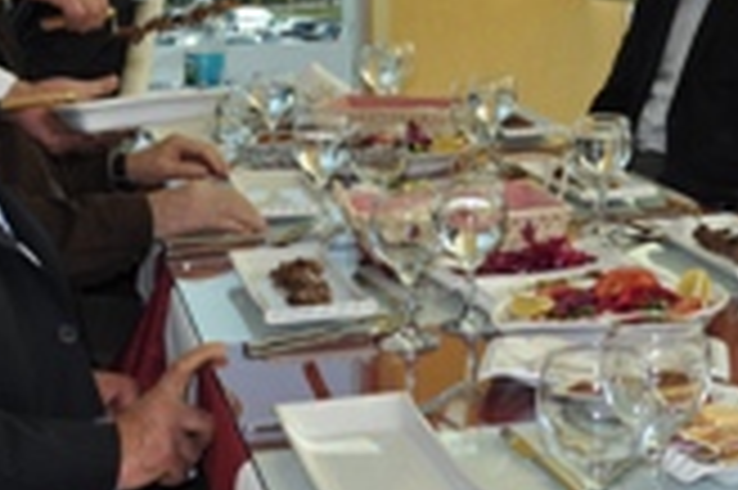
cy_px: 40
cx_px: 630
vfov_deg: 16.4
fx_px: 1679
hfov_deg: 24.2
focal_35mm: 82
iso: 200
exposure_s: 1/200
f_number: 8
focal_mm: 20
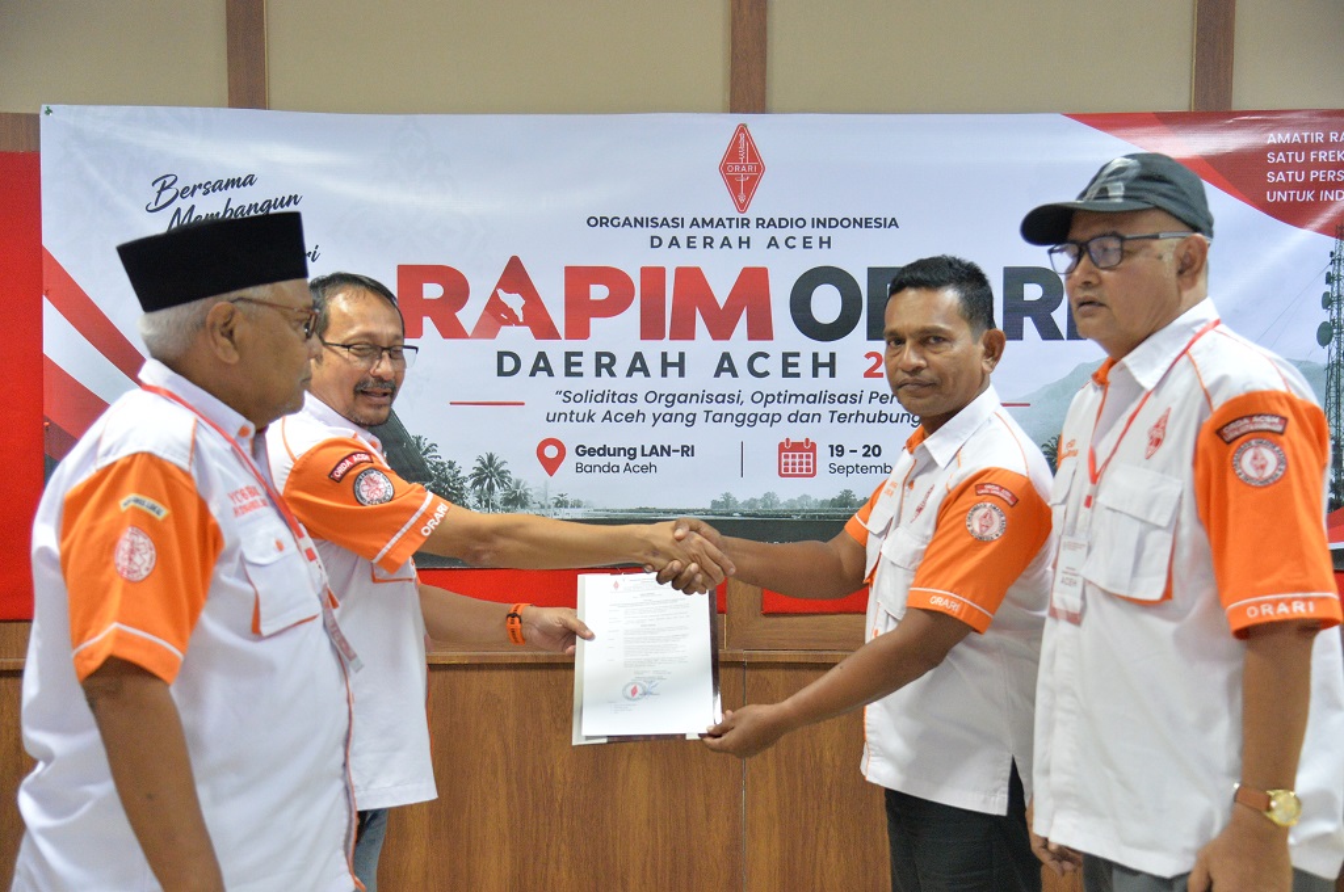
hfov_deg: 42.8
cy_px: 446
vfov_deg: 29.2
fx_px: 1715
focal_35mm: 46
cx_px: 672
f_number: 4
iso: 6400
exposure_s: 1/160
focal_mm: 46
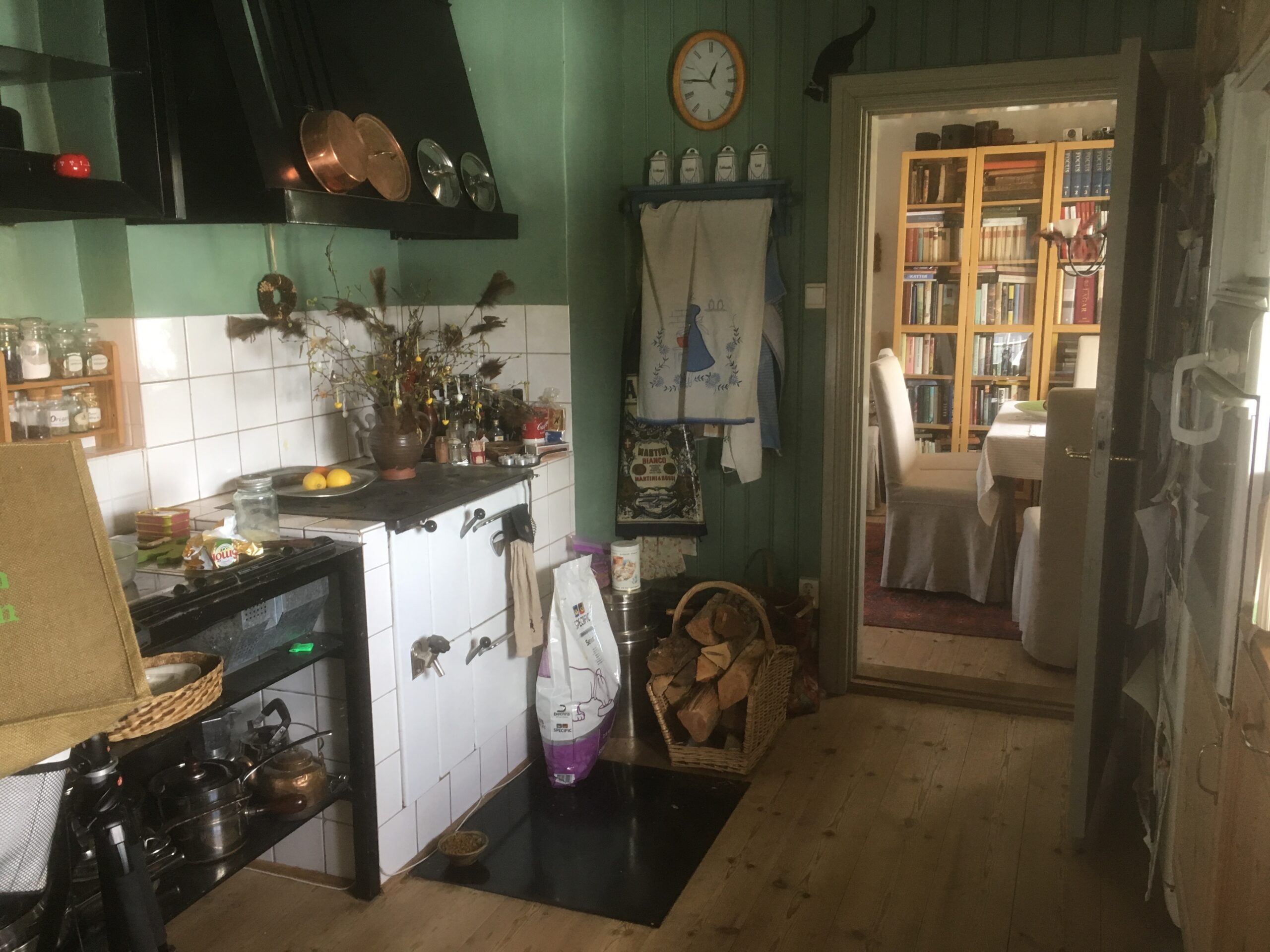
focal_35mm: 29
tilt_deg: -10.2
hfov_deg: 61.7
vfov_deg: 48.2
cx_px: 635
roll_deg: +0.3
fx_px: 1064
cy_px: 476
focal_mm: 4.15
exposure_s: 1/33
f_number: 2.2
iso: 125
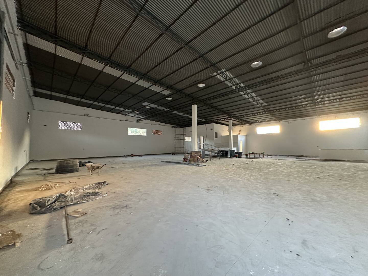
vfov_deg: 85.7
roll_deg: +0.6
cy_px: 138
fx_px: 149
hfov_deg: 102.1
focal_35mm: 14
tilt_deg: +3.6
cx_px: 184
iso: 640
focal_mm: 2.22
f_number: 2.2
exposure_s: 1/60
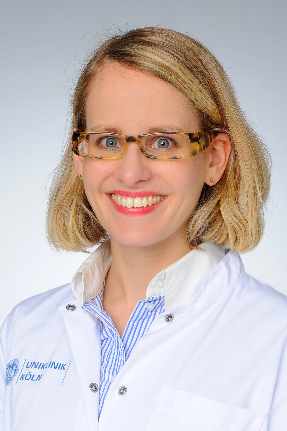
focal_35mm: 70
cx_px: 144
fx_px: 838
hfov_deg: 19.4
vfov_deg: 28.9
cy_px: 216
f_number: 11
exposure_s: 1/100
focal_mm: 70
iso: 200
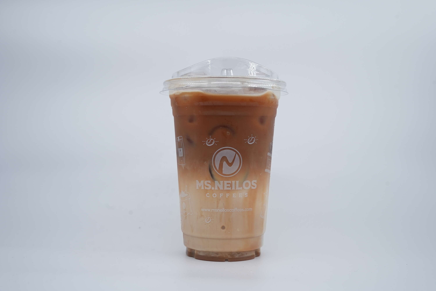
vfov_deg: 29.2
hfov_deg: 42.6
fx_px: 559
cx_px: 218
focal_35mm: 46
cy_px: 146
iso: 400
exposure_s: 1/100
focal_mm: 46.1
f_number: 10
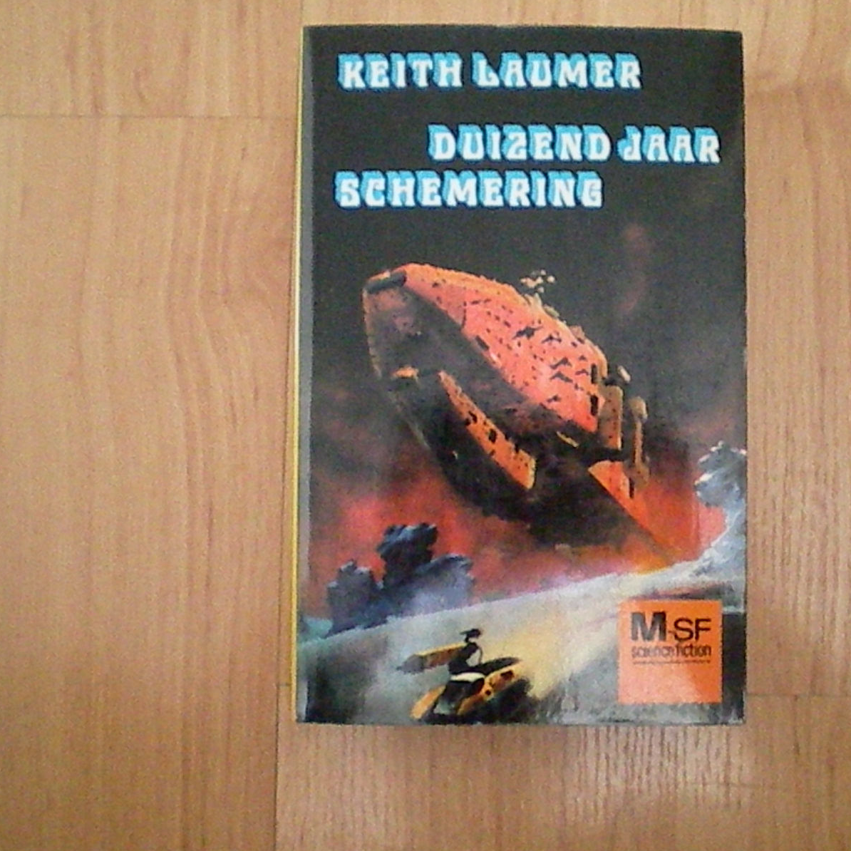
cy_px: 425
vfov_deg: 37.6
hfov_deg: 37.4
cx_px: 510
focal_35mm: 45
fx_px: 1252
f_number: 3.1
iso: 1548
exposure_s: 1/100
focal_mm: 6.3
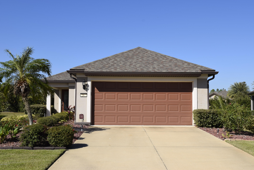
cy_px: 85
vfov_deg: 29.0
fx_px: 328
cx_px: 127
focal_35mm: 46
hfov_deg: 42.3
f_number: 11
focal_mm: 31
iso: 100
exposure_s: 1/200
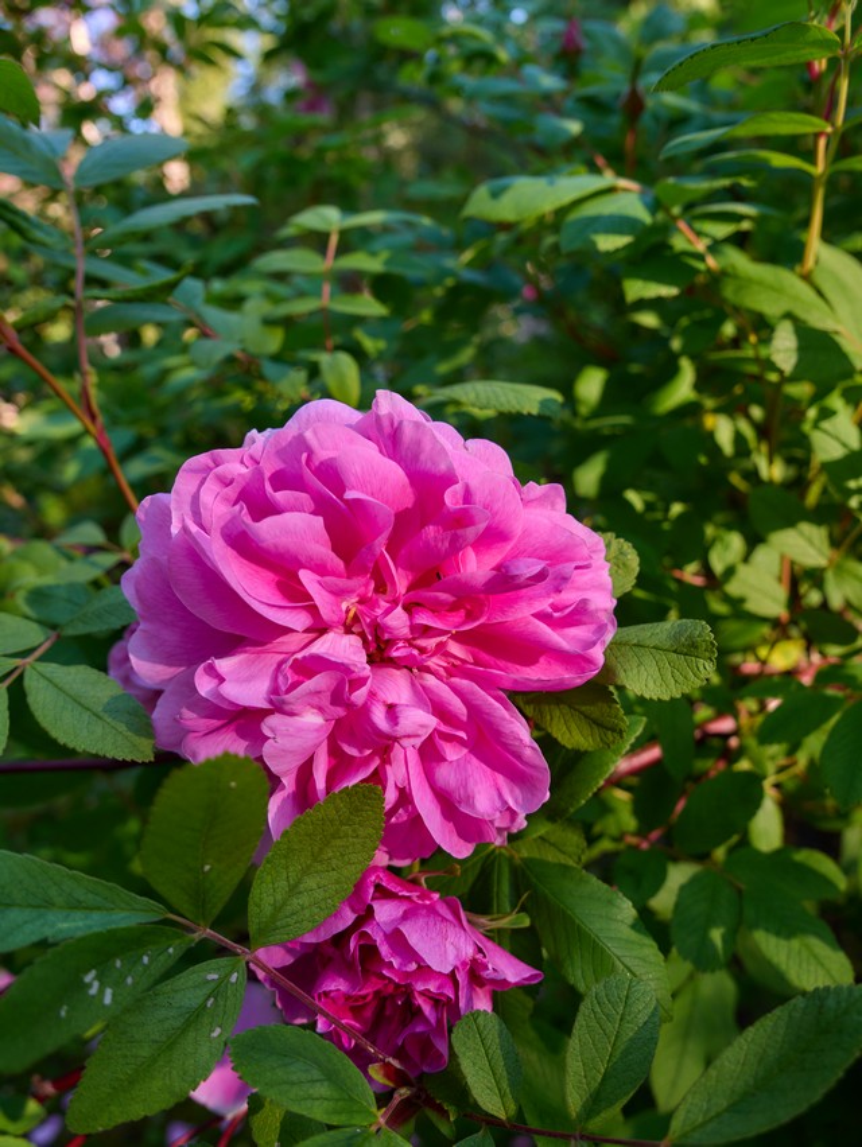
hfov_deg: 53.1
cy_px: 574
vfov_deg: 67.3
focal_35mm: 26
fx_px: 862
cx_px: 431
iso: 100
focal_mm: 11.7
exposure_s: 1/100
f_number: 4
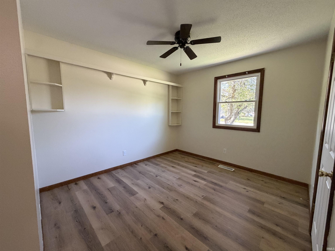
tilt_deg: -4.8
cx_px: 168
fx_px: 135
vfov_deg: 85.7
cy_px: 126
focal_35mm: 14
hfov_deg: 102.1
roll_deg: +1.0
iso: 400
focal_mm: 2.22
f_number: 2.2
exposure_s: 1/60
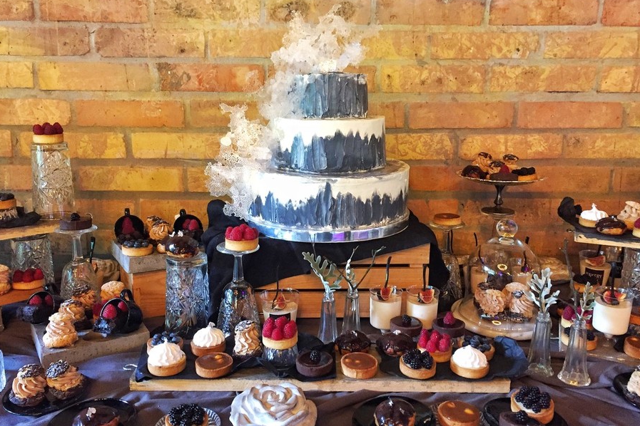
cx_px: 320
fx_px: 551
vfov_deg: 42.3
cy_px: 205
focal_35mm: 31
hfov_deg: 60.3
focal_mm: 4.15
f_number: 2.2
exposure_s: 1/33
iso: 250
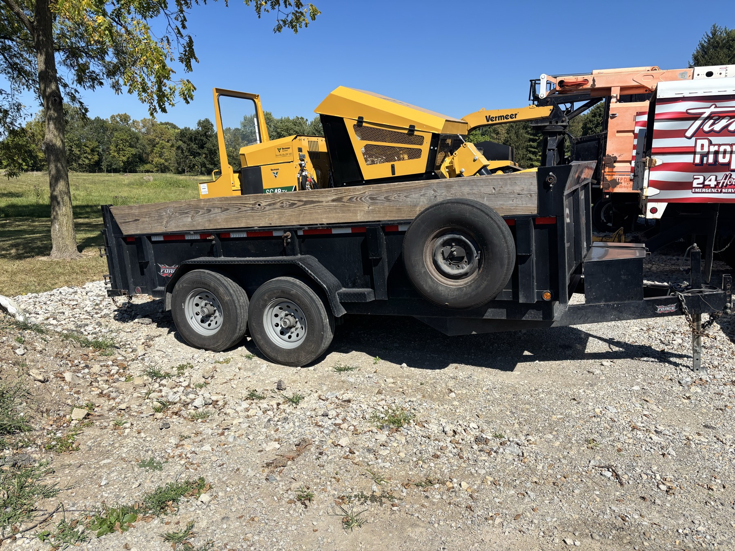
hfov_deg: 67.3
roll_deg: -0.5
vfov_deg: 53.1
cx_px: 368
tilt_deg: -8.1
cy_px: 276
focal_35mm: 26
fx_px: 552
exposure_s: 1/3650
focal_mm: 5.96
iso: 50
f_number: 1.6
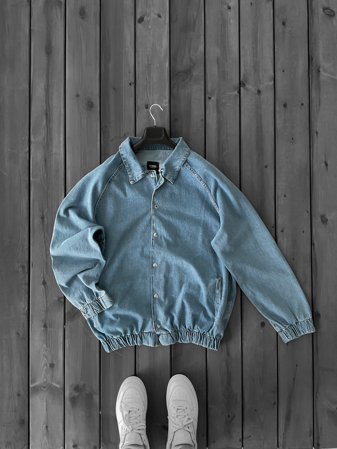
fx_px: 376
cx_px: 168
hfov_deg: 48.2
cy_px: 224
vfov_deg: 61.7
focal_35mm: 29
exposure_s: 1/95
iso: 64
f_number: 1.8
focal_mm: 3
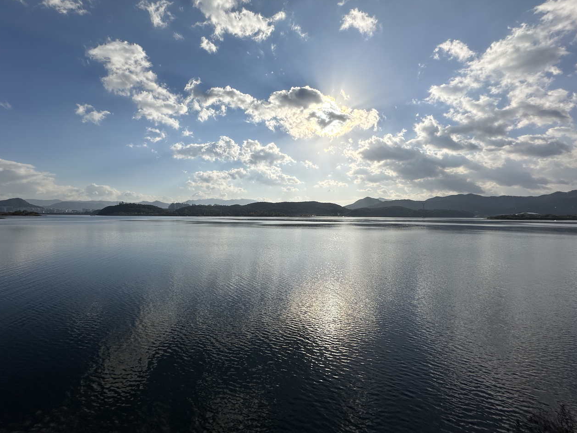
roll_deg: -0.5
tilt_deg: +0.2
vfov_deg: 78.1
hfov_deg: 94.1
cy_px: 212
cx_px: 257
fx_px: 267
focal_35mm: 16
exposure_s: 1/7813
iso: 40
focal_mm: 2.22
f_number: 2.2
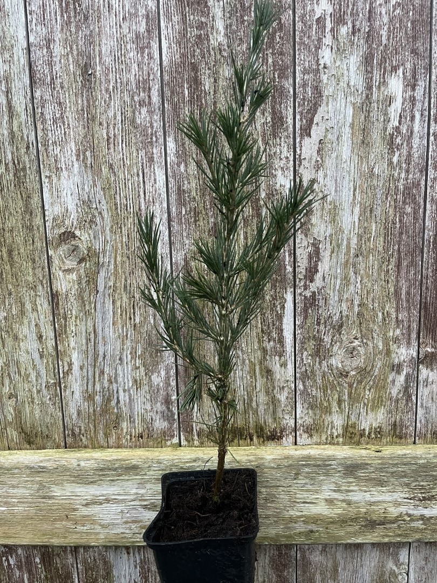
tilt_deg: -11.4
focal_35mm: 26
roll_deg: -0.2
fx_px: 438
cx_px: 218
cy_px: 292
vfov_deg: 67.3
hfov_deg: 53.1
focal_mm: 5.1
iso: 250
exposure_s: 1/60
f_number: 1.6
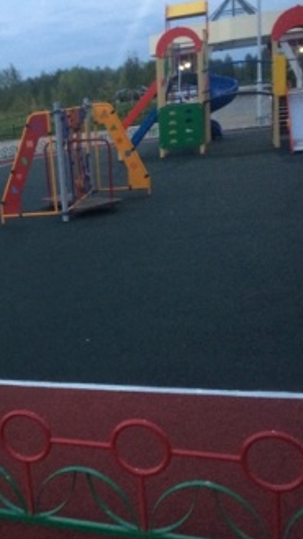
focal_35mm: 48
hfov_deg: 23.1
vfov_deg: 42.9
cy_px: 265
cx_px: -49
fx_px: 686
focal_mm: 4.15
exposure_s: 1/30
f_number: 2.2
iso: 250
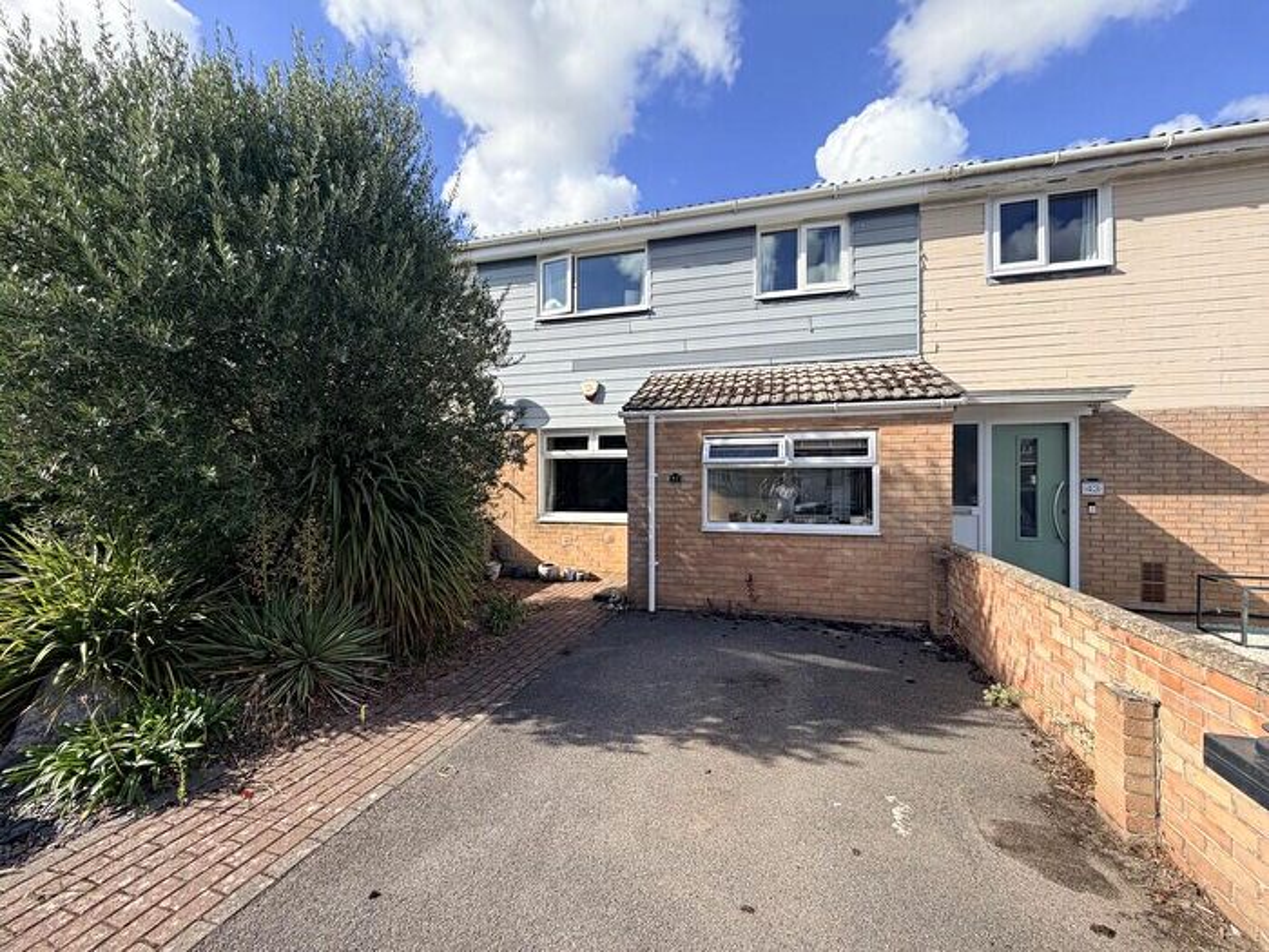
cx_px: 634
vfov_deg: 85.7
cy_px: 476
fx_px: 513
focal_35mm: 14
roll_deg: +0.7
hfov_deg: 102.1
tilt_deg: +0.7
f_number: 2.2
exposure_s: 1/770
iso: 32
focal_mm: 2.22
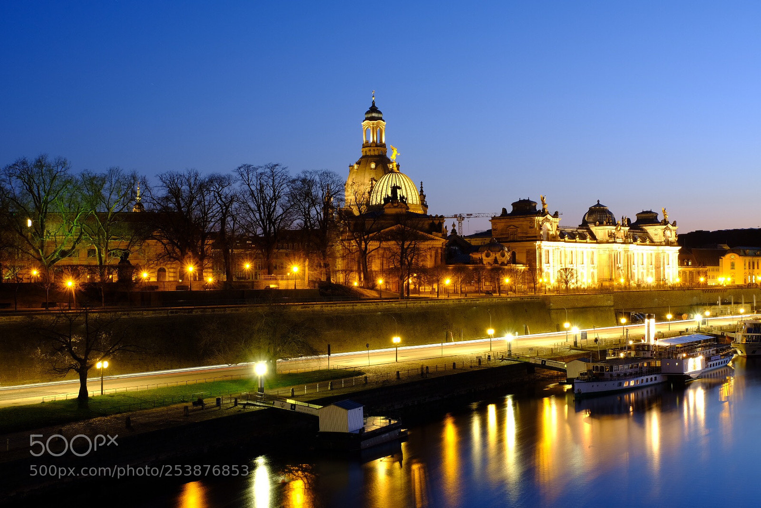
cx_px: 380
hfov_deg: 44.5
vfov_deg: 30.5
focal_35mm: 44
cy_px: 254
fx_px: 930
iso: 200
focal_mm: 29.3
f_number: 11
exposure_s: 30
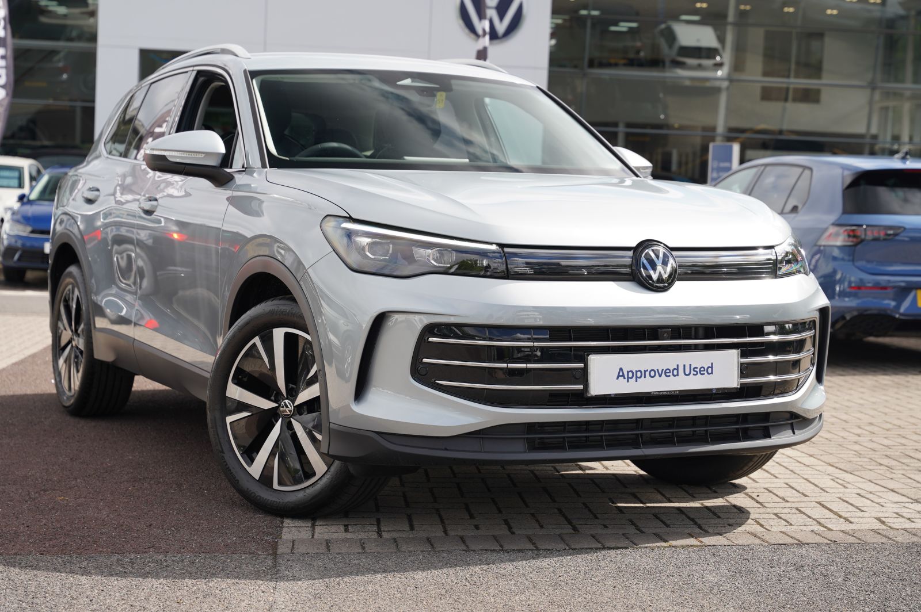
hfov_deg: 32.0
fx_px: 1608
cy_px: 306
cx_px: 460
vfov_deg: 21.6
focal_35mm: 63
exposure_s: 1/250
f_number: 4.5
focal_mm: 62.9
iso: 100
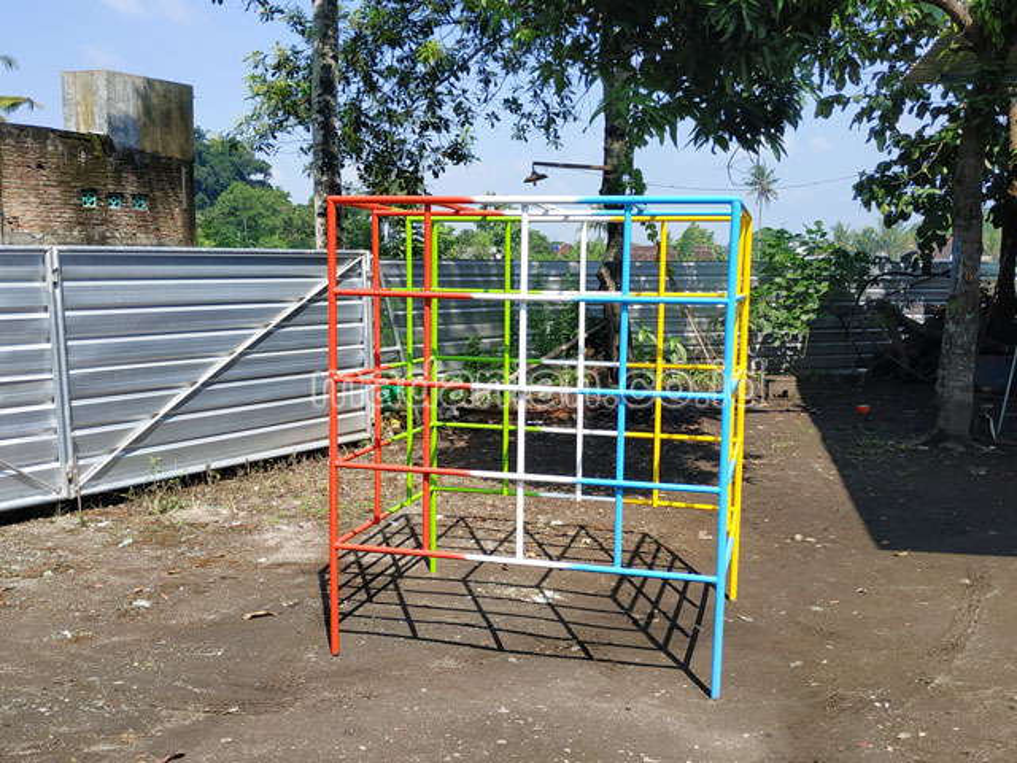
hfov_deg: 71.6
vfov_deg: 56.8
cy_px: 382
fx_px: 705
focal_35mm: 24
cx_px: 508
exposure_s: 1/1410
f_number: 1.9
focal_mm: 3.94
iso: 100
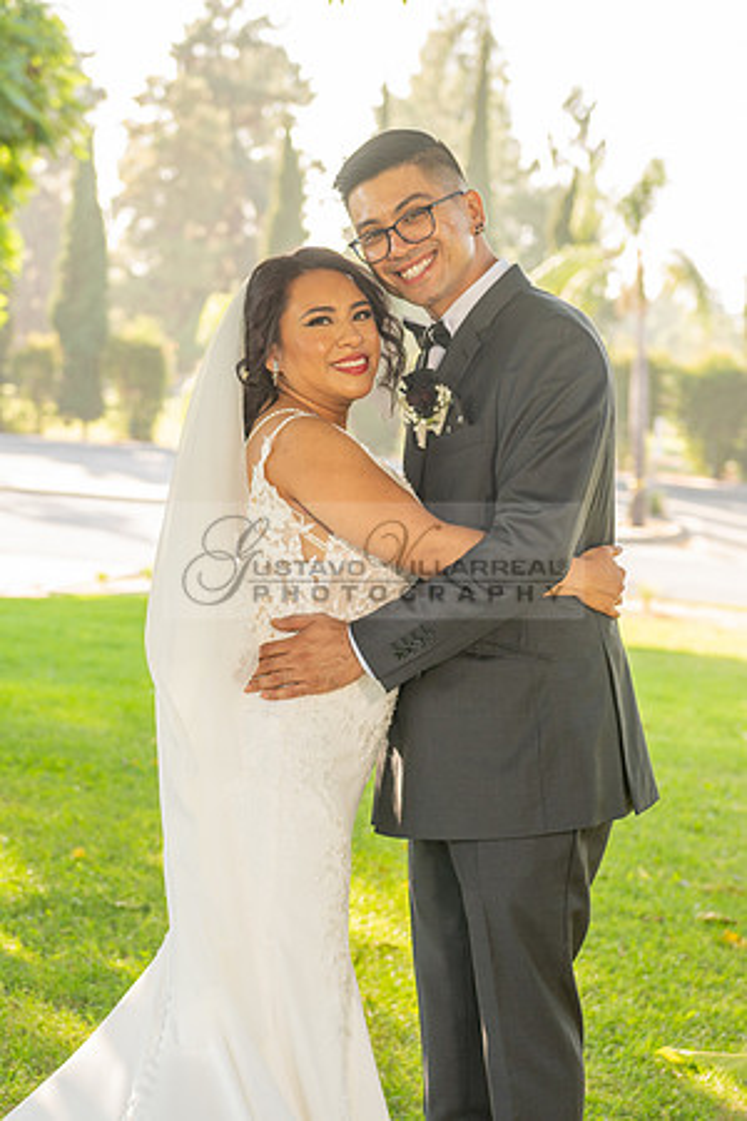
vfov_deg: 21.5
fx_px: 2956
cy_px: 601
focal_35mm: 95
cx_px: 249
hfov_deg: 14.4
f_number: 3.5
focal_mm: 56
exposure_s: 1/200
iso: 200
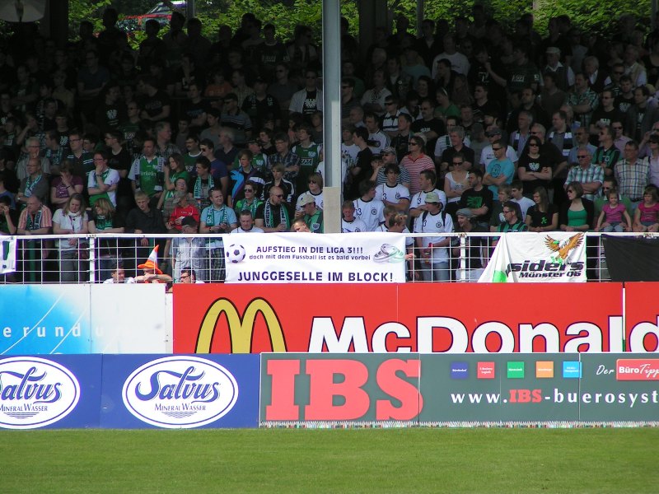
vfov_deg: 3.9
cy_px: 247
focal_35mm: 380
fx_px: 7234
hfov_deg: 5.2
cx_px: 330
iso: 50
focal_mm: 58
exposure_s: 1/1000
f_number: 3.5
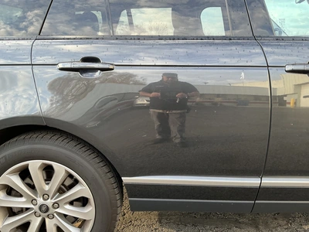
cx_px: 154
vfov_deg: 49.7
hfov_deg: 63.4
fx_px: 250
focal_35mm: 28
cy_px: 116
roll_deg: +0.1
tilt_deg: -12.7
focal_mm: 3
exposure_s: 1/122
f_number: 1.8
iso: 50
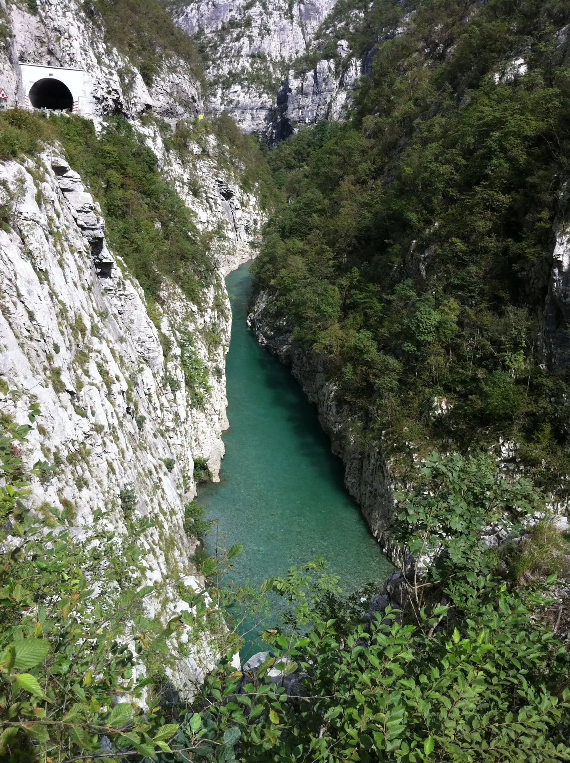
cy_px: 382
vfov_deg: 52.7
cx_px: 285
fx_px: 770
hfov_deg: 40.6
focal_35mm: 35
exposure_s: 1/887
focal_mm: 3.85
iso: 80
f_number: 2.8
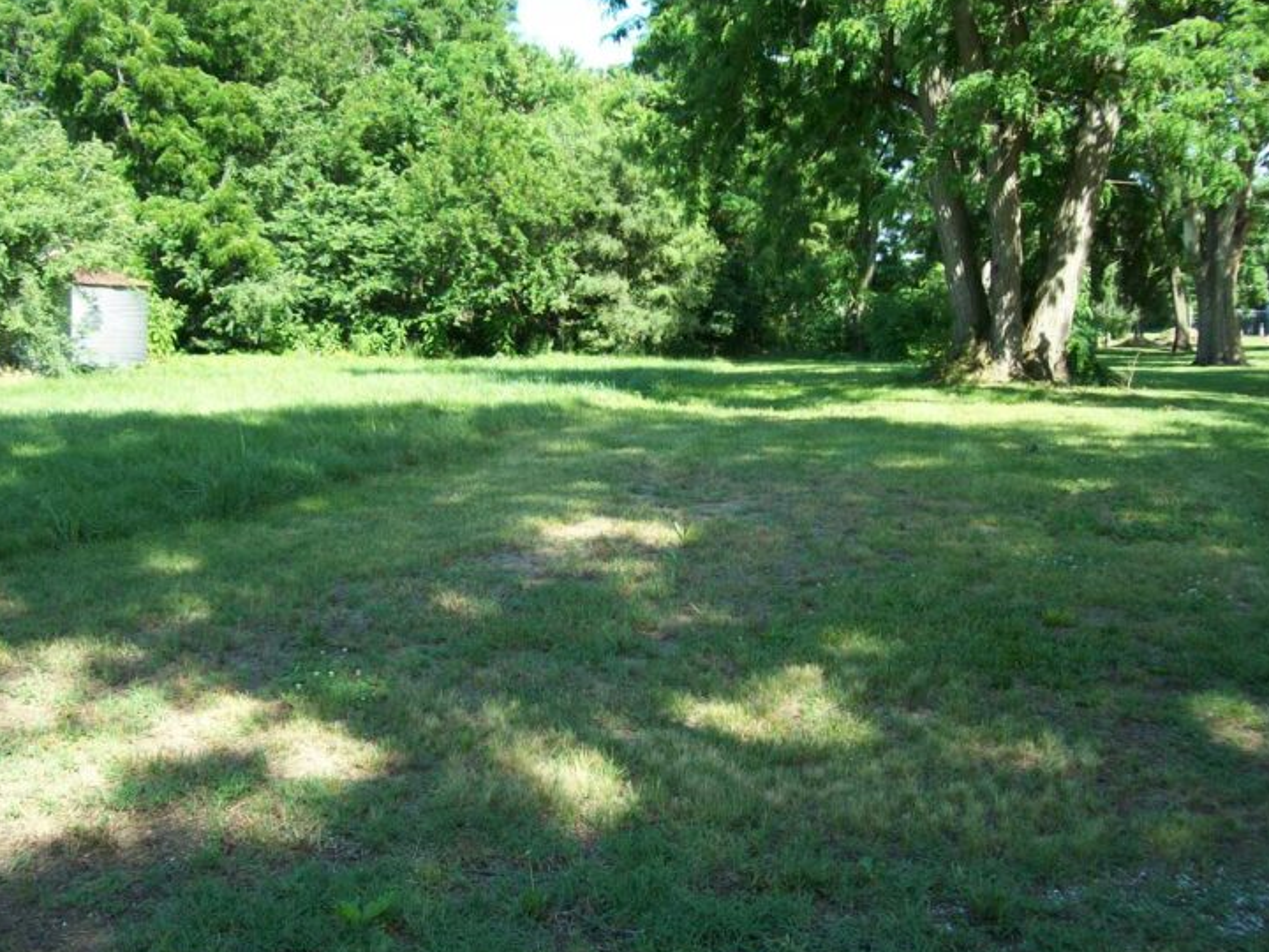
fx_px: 1466
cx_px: 631
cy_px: 485
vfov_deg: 36.0
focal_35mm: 40
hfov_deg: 46.8
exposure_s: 1/293
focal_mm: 6
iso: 80
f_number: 2.7
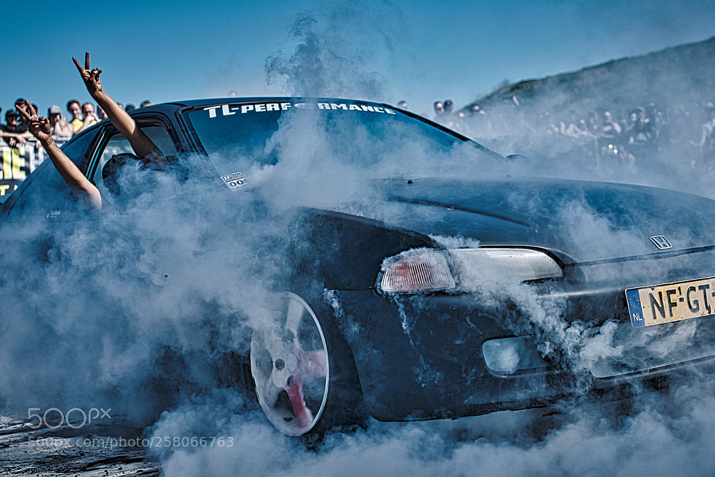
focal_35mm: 35
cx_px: 358
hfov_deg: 54.4
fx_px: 695
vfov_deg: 37.9
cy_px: 238
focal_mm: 35
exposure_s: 1/1000
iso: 100
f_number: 2.8
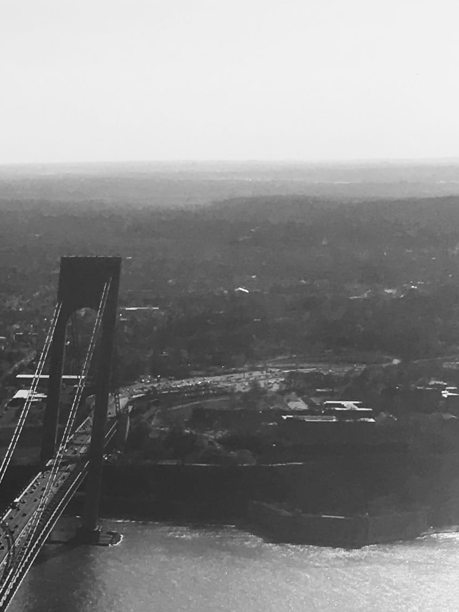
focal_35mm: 103
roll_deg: -0.6
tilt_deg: -24.6
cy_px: 1002
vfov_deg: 16.7
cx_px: -350
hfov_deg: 13.1
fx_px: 1821
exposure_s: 1/2198
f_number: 2.2
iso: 25
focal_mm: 4.15
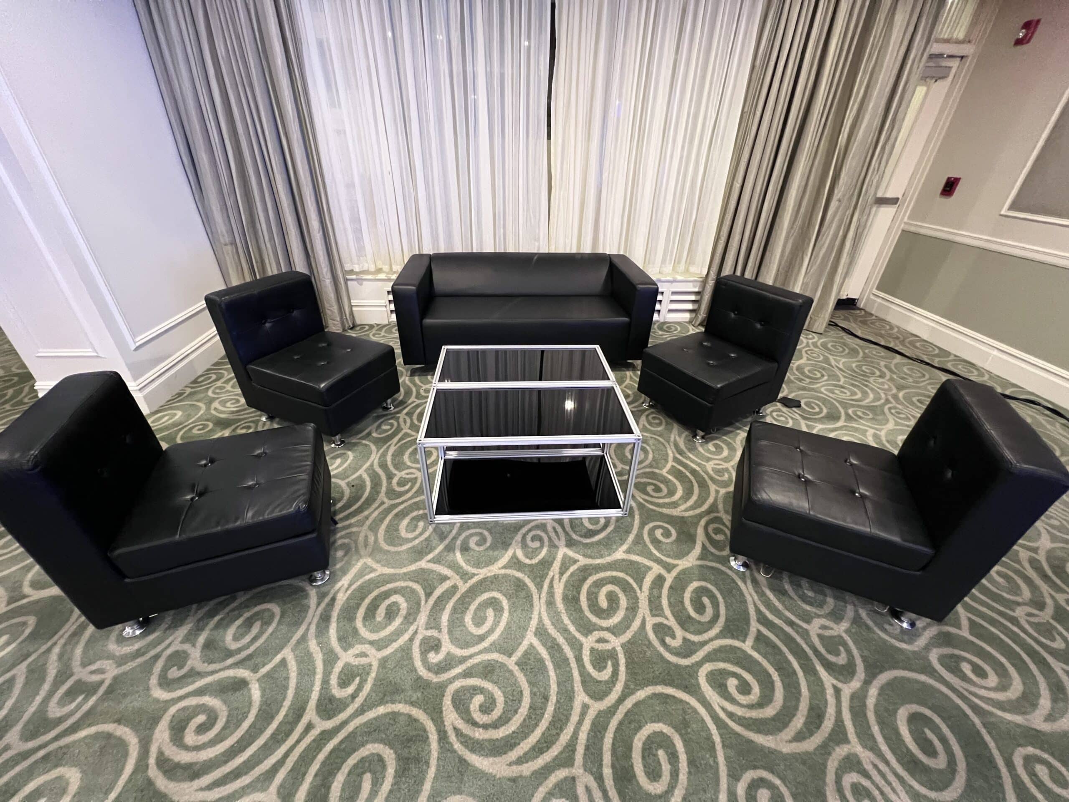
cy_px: 401
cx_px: 534
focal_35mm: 13
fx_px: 401
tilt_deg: -31.8
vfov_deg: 89.9
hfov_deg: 106.2
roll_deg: -2.1
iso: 800
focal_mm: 1.57
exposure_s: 1/40
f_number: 1.8
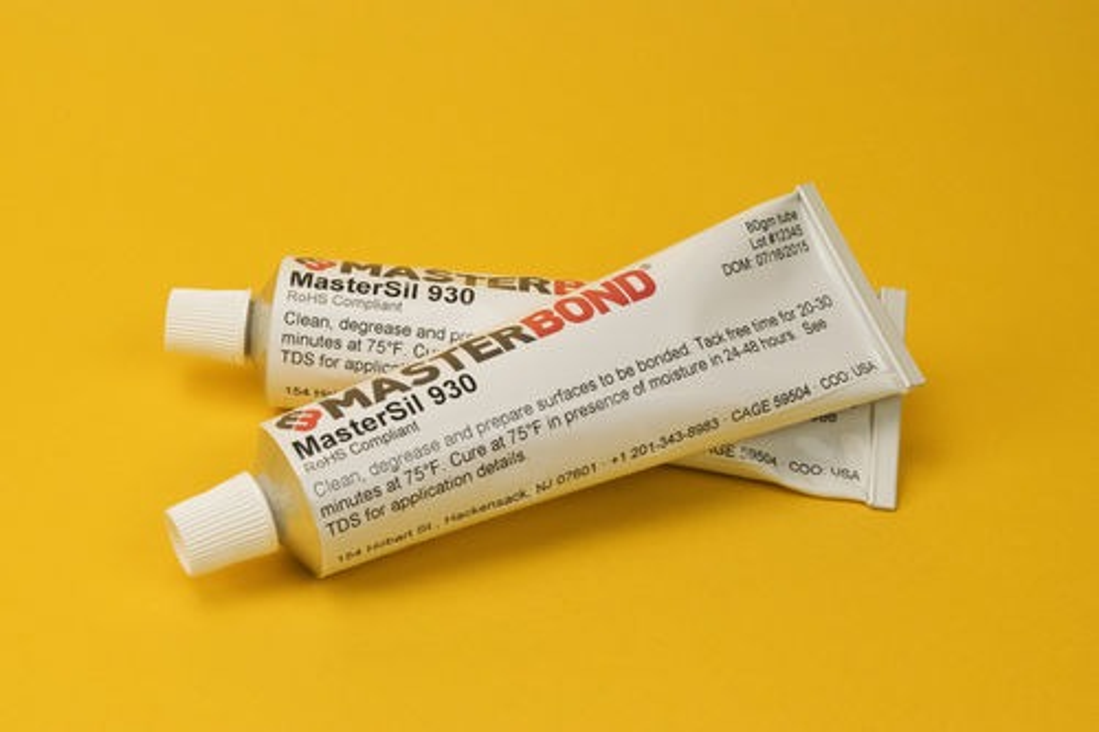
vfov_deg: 16.5
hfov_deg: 24.6
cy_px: 366
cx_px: 550
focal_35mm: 82
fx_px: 2518
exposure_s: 1/400
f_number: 13
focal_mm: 55
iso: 3200
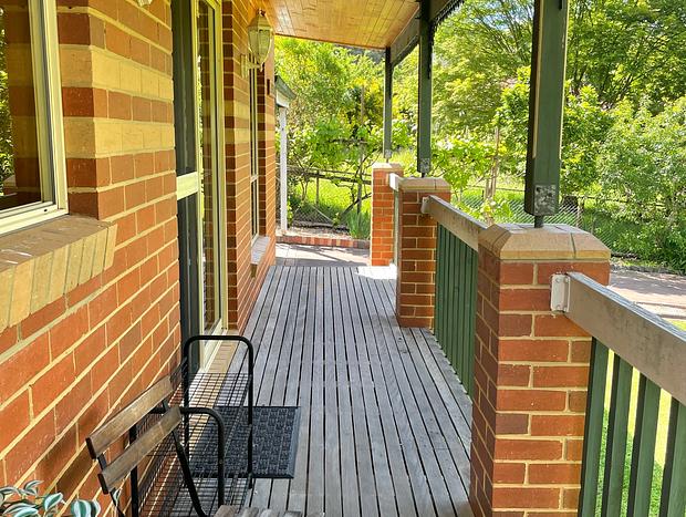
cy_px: 258
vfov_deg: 53.2
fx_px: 516
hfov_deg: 67.2
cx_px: 343
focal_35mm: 26
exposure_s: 1/216
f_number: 1.6
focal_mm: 4.2
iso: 32
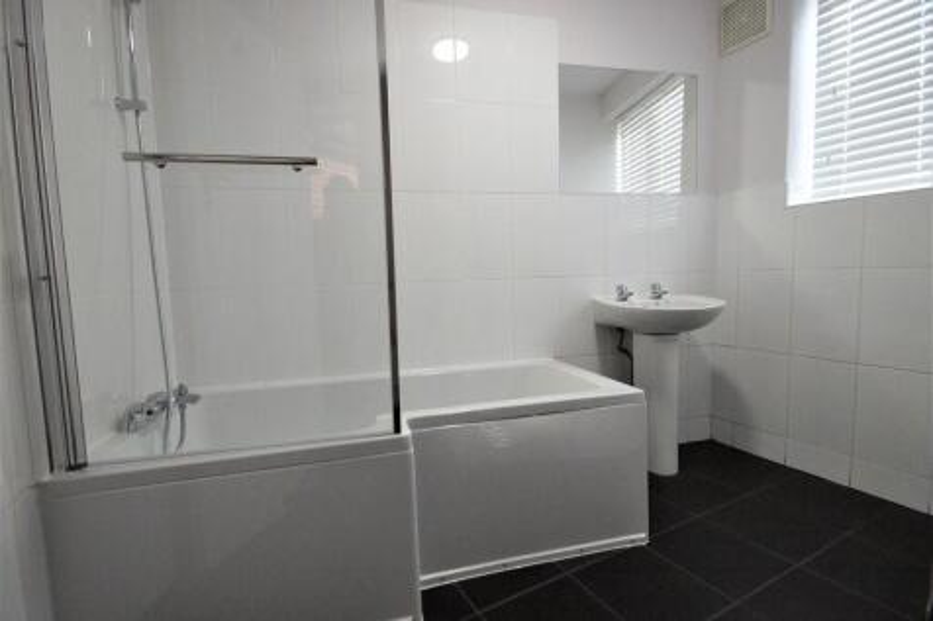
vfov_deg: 72.0
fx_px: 427
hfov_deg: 95.0
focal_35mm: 16
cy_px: 310
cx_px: 466
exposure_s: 1/60
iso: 1600
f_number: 10
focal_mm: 11
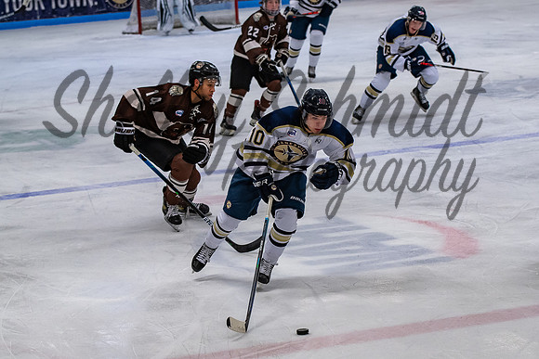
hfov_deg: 14.3
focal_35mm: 143
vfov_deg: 9.6
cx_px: 300
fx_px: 2147
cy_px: 176
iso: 1100
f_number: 3.5
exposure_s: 1/800
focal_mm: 82
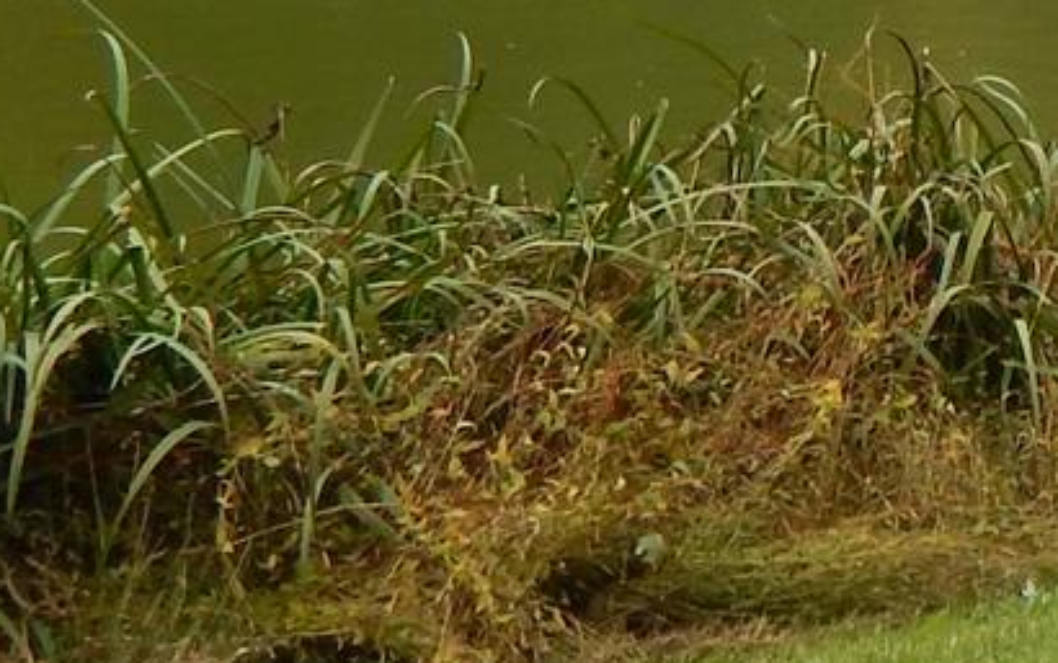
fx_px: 5800
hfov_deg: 9.8
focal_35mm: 201
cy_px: -663
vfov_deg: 6.4
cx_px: 2031
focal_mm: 6.8
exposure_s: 1/200
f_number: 3.4
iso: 125
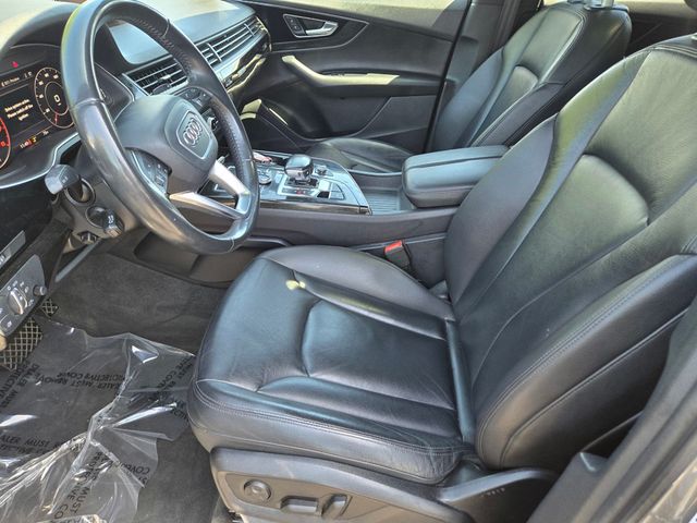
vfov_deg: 58.9
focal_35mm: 23
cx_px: 348
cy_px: 262
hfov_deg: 73.9
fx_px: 463
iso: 125
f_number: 1.8
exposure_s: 1/180
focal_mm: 5.4
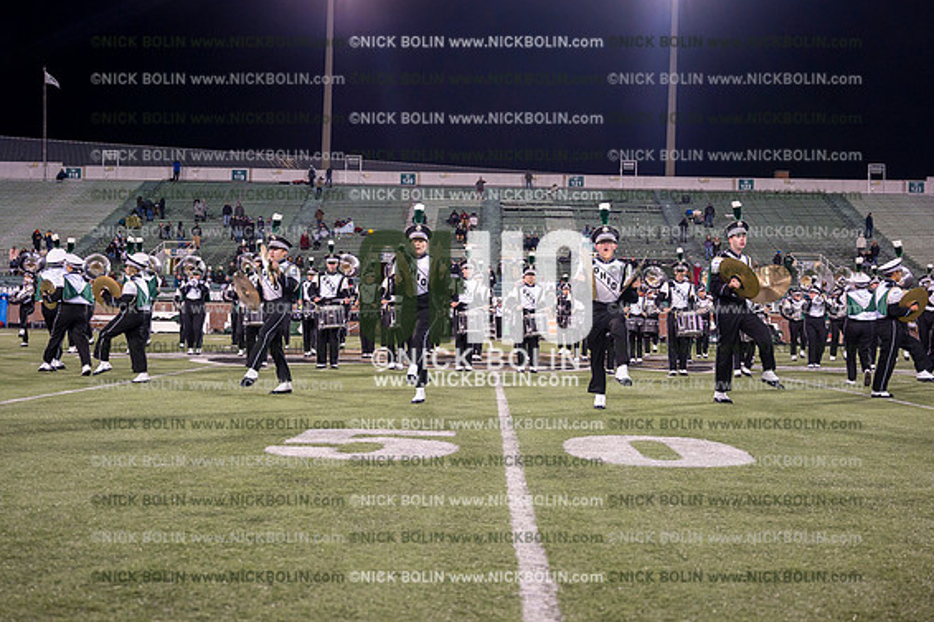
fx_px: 1115
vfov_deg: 31.2
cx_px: 475
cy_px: 309
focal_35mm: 43
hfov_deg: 45.4
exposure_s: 1/640
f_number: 4
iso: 3200
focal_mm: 42
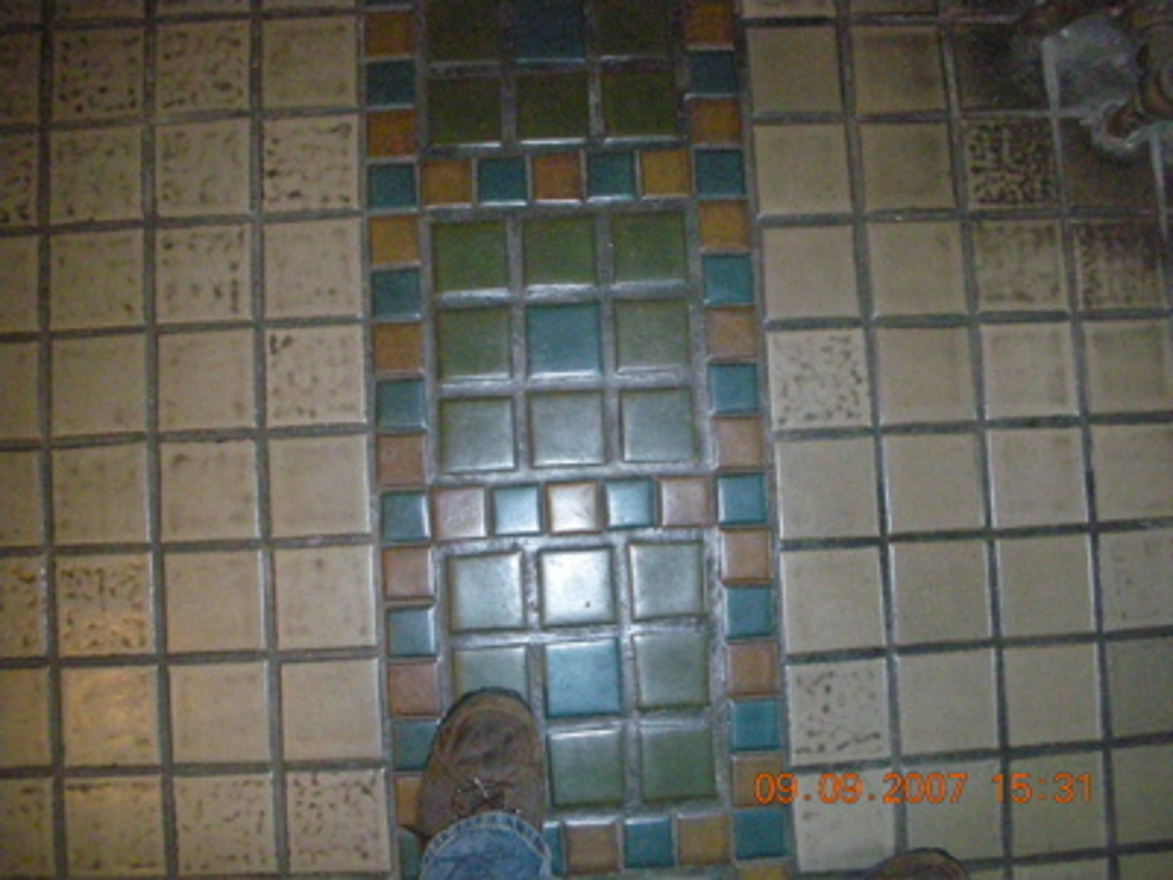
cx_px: 586
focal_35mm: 35
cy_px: 440
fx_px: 1186
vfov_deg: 40.7
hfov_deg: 52.6
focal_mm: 5.8
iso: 800
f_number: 2.8
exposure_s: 1/60
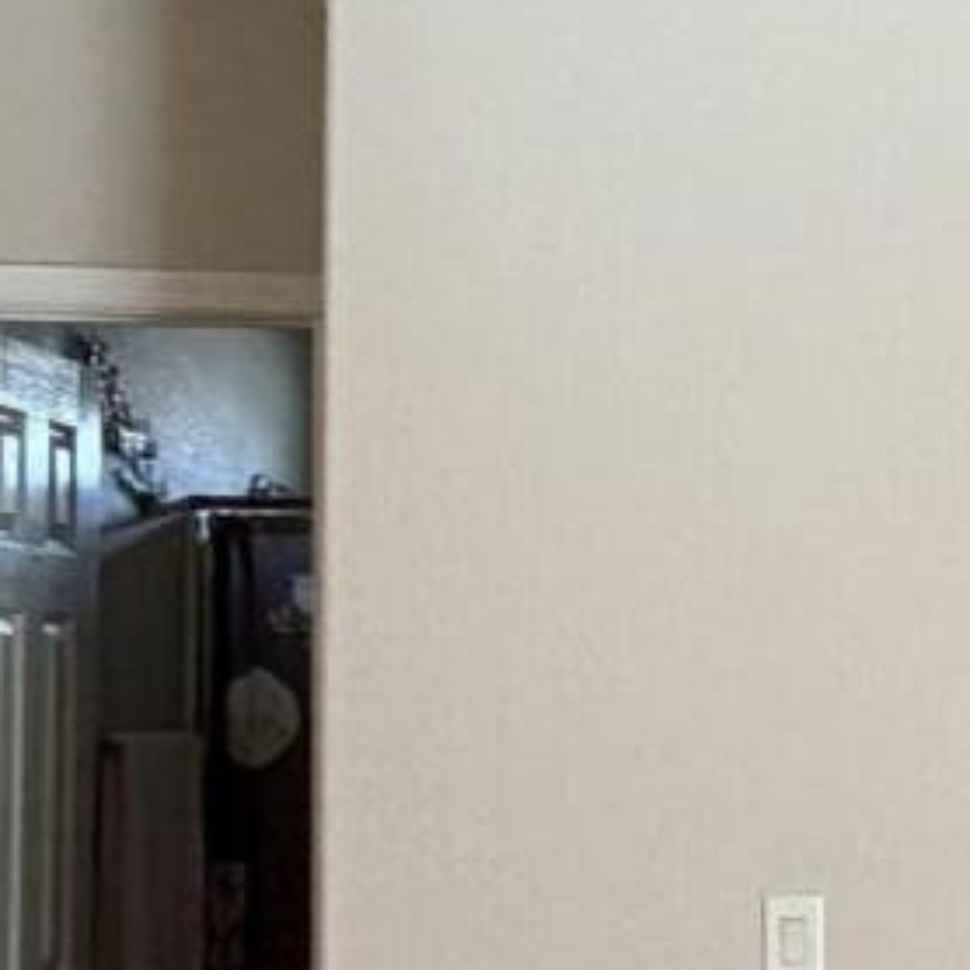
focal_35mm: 89
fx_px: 2822
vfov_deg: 19.5
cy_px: 628
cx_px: 2003
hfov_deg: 15.3
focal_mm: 2.22
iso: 320
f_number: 2.2
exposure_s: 1/75
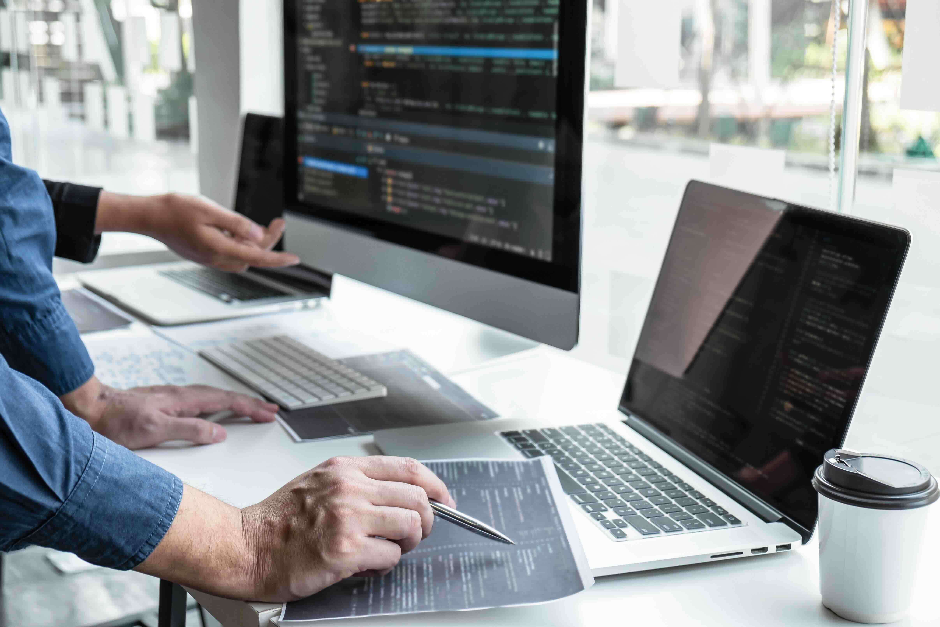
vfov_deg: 28.6
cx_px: 470
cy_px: 314
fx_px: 1227
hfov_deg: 41.9
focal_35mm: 47
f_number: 3.6
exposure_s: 1/100
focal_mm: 31.5
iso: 250
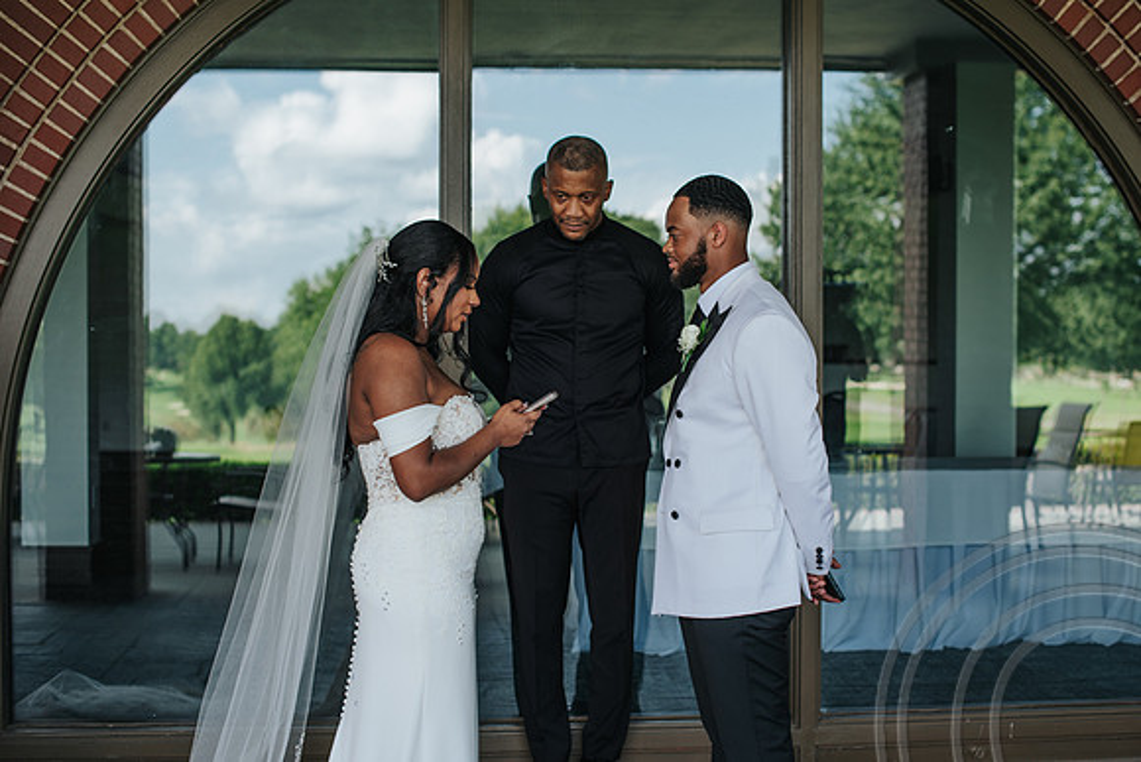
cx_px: 599
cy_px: 370
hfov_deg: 37.0
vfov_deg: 25.2
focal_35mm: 54
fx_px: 1704
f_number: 3.2
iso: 110
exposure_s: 1/200
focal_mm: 50
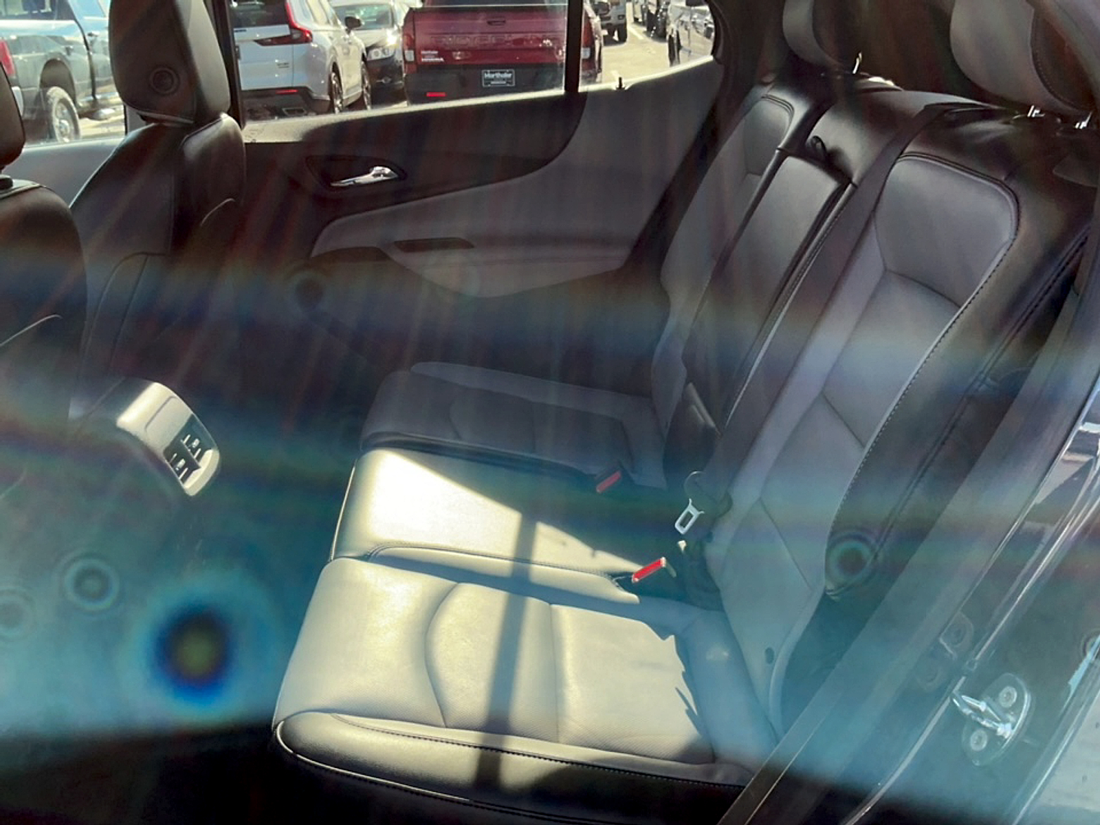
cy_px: 412
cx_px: 550
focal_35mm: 30
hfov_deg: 60.0
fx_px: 953
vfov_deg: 46.8
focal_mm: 3
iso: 32
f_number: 1.8
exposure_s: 1/233
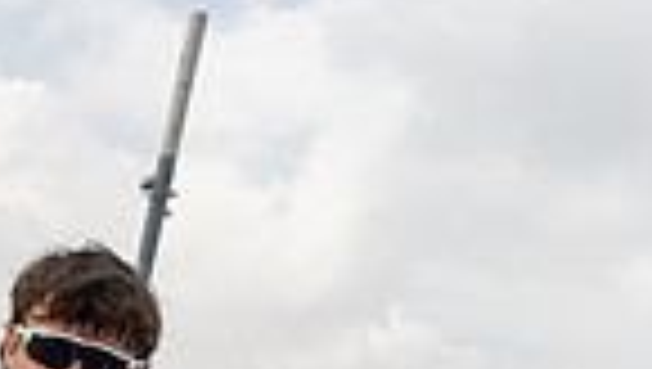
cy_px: 981
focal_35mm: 117
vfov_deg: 9.0
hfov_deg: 18.1
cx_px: 144
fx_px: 2025
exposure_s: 1/250
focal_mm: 36
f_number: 8
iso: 100
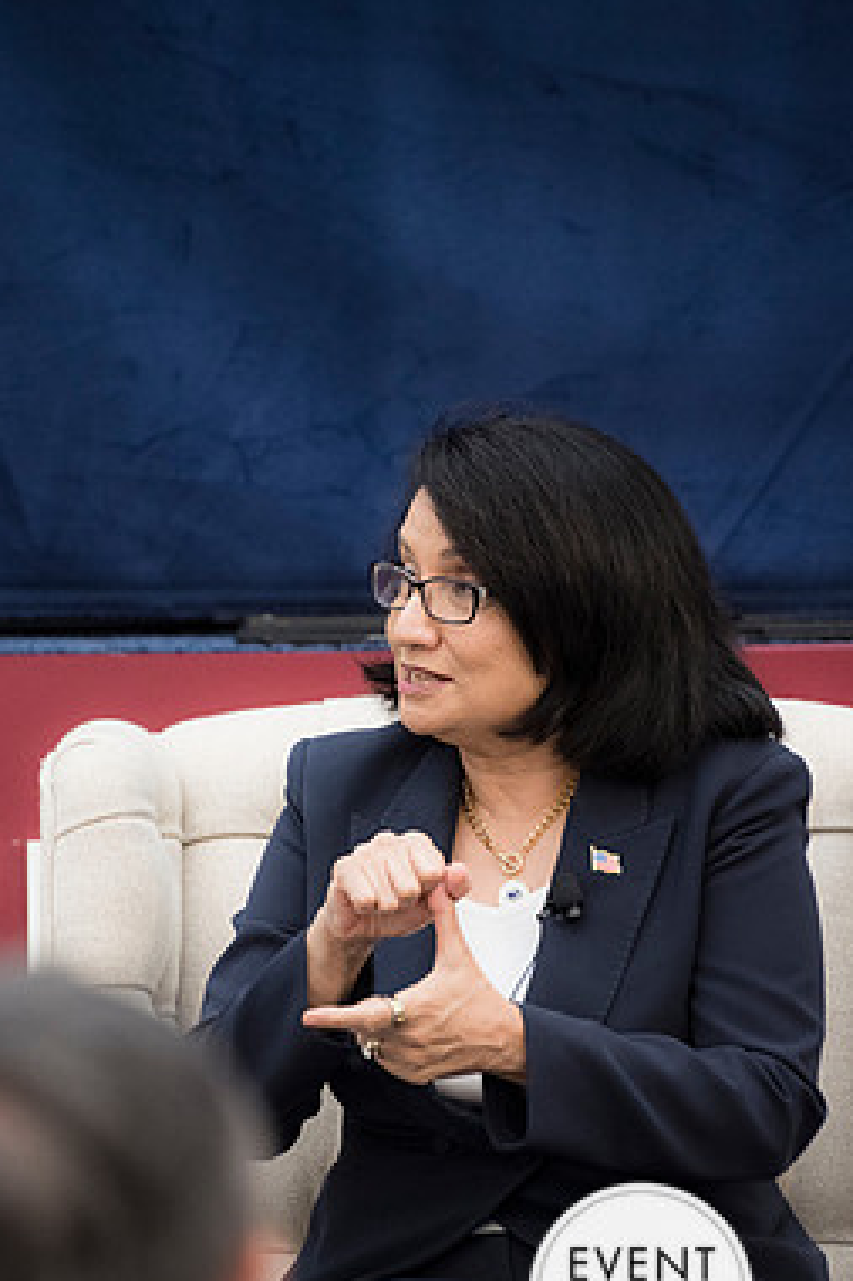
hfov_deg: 4.5
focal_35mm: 308
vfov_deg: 6.7
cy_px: 755
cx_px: 357
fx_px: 10956
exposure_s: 1/500
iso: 2200
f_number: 5.6
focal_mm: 260
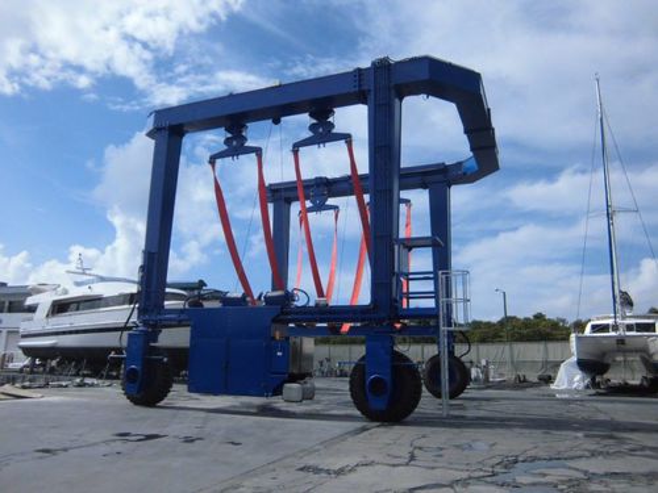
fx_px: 494
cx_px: 329
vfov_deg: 53.1
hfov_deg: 67.3
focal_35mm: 26
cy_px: 246
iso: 100
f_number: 7.9
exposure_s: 1/320
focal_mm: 4.7
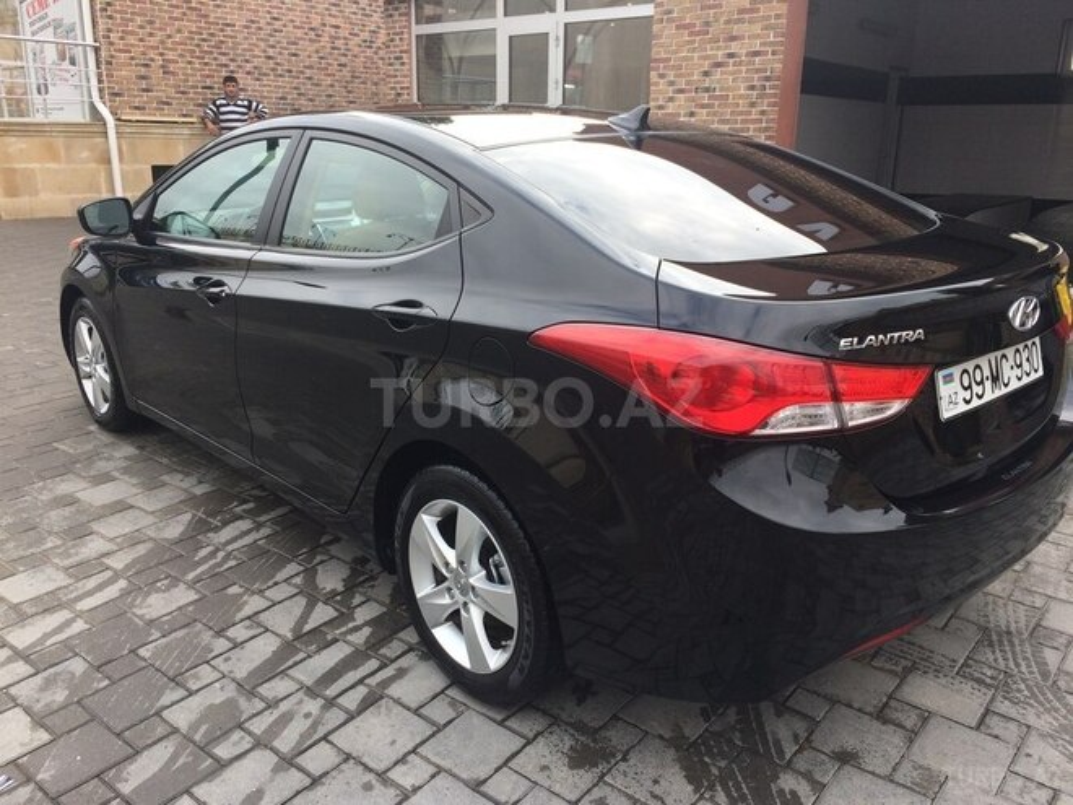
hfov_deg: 61.7
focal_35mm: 29
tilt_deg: -16.7
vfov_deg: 48.2
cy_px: 402
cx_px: 536
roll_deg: -1.4
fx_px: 899
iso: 32
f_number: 2.2
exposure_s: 1/373
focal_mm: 4.15
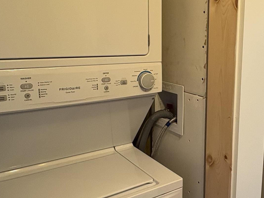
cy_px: 96
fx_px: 305
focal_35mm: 40
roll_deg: -1.0
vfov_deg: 36.0
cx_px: 209
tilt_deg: -12.2
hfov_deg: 44.6
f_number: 2.2
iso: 200
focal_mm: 2.22
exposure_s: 1/60
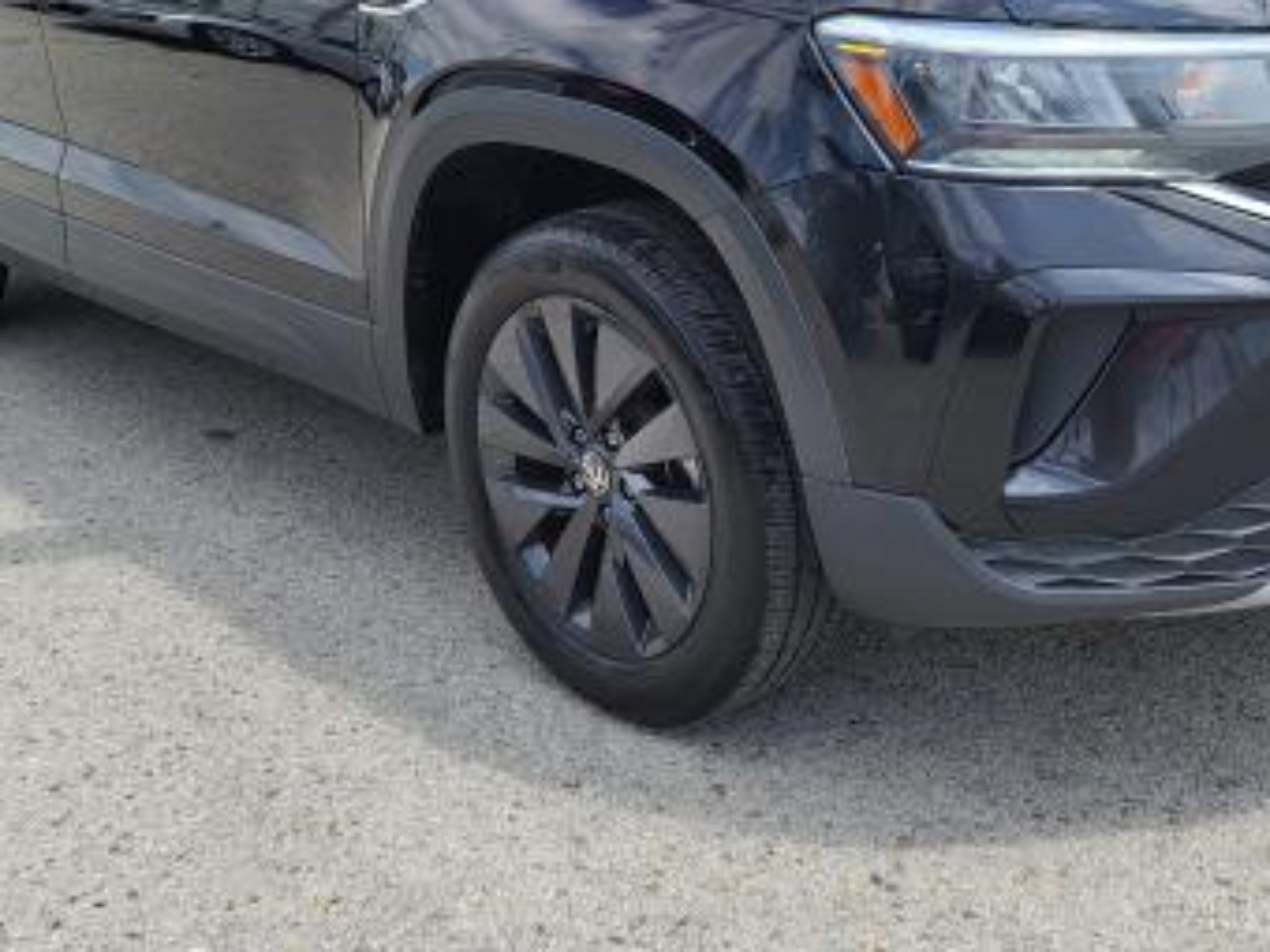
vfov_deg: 28.7
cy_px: 119
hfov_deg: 38.9
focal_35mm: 49
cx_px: 706
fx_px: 1798
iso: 40
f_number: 1.8
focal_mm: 5.4
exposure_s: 1/1859
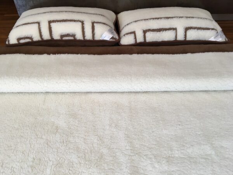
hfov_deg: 61.7
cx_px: 116
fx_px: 195
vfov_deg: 48.2
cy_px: 88
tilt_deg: -45.4
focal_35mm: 29
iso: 25
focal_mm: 4.15
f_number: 2.2
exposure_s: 1/33
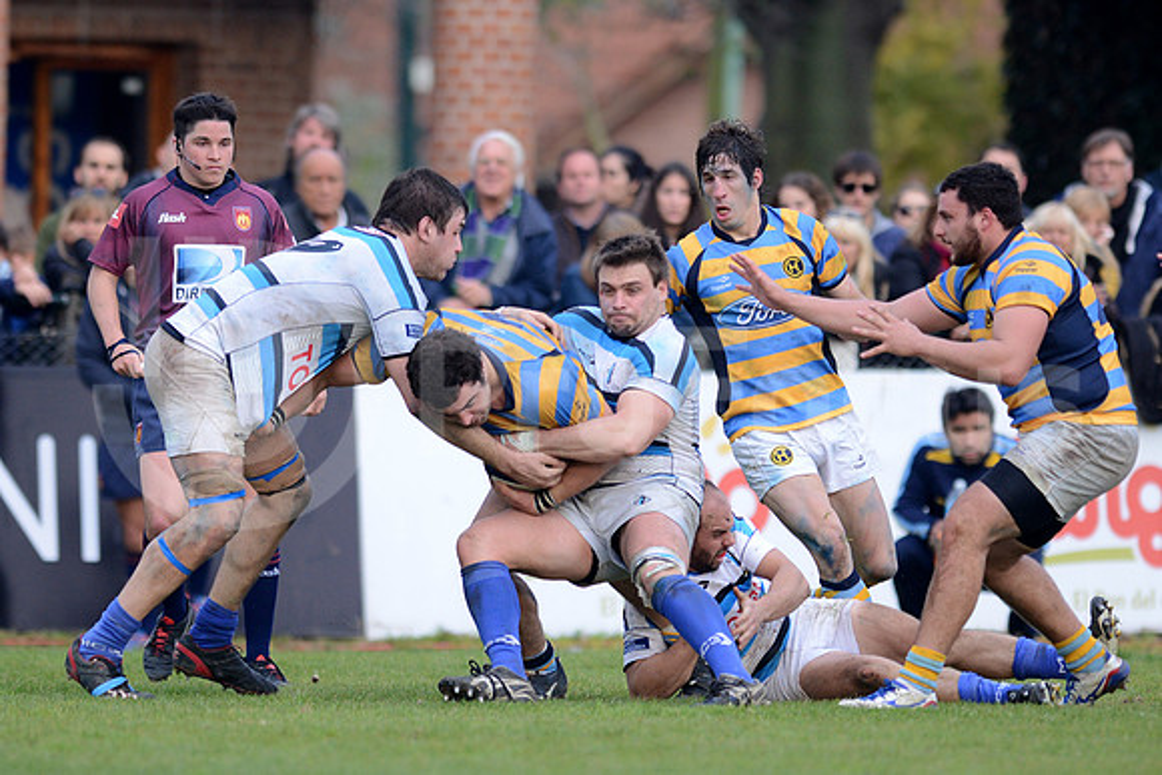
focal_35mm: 420
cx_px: 581
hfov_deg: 4.9
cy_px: 388
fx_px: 13559
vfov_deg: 3.3
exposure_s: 1/800
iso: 1100
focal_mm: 420
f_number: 4
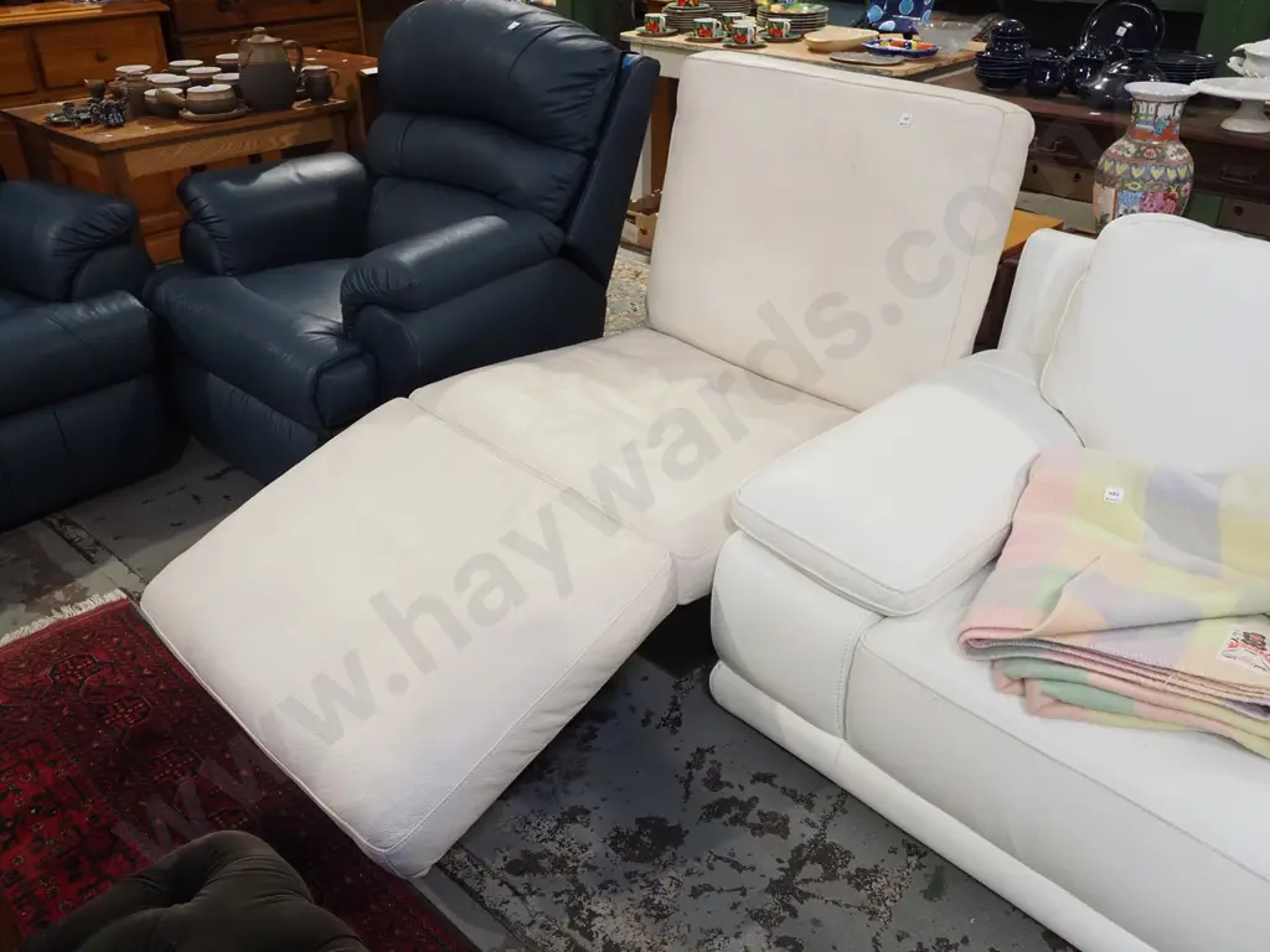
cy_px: 476
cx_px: 635
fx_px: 1101
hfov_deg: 60.0
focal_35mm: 30
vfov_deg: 46.8
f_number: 5.6
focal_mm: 15
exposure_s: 1/80
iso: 2000
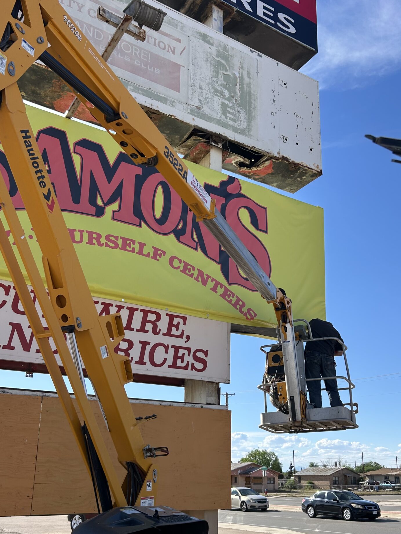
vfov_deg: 51.1
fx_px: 556
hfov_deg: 39.6
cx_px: 223
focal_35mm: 36
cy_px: 317
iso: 50
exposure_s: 1/2841
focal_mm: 5.7
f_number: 1.5
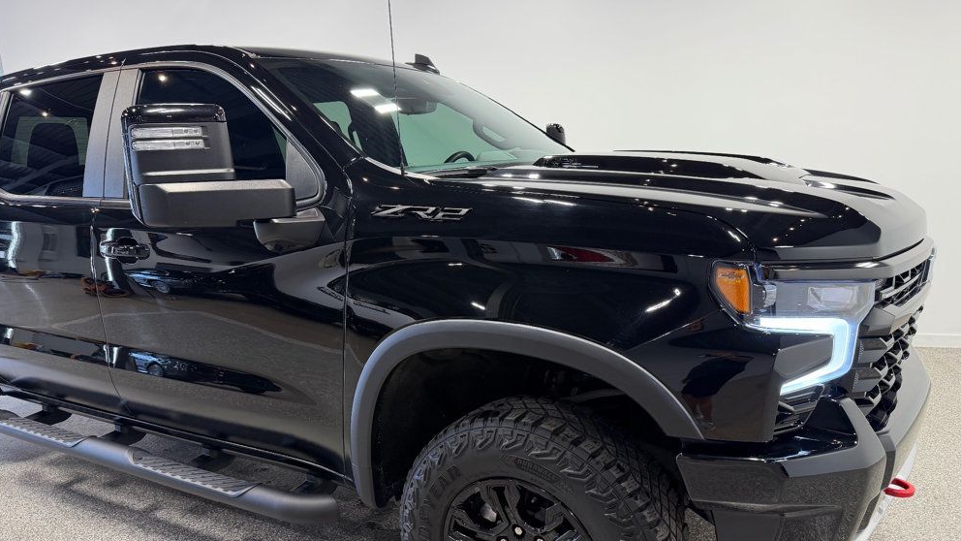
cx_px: 477
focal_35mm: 27
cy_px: 340
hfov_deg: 69.9
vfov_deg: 42.5
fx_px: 688
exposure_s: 1/120
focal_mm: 6.76
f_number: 1.78
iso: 125
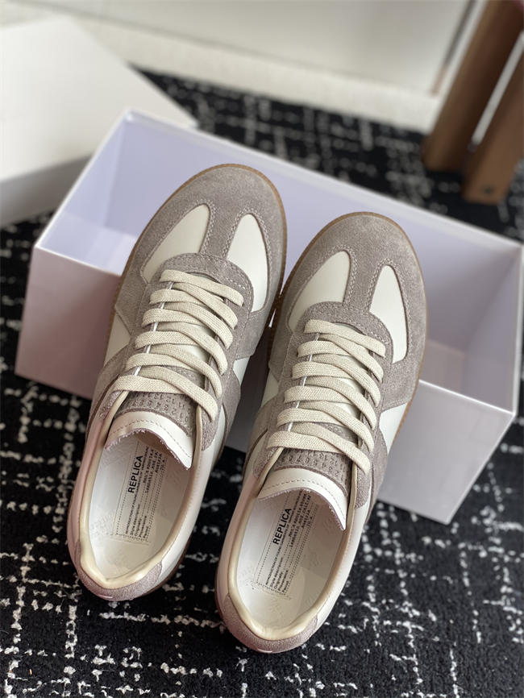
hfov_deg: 28.0
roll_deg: -20.5
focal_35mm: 52
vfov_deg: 36.8
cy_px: 349
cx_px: 262
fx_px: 1049
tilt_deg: -41.1
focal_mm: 6
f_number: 2
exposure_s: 1/122
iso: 20
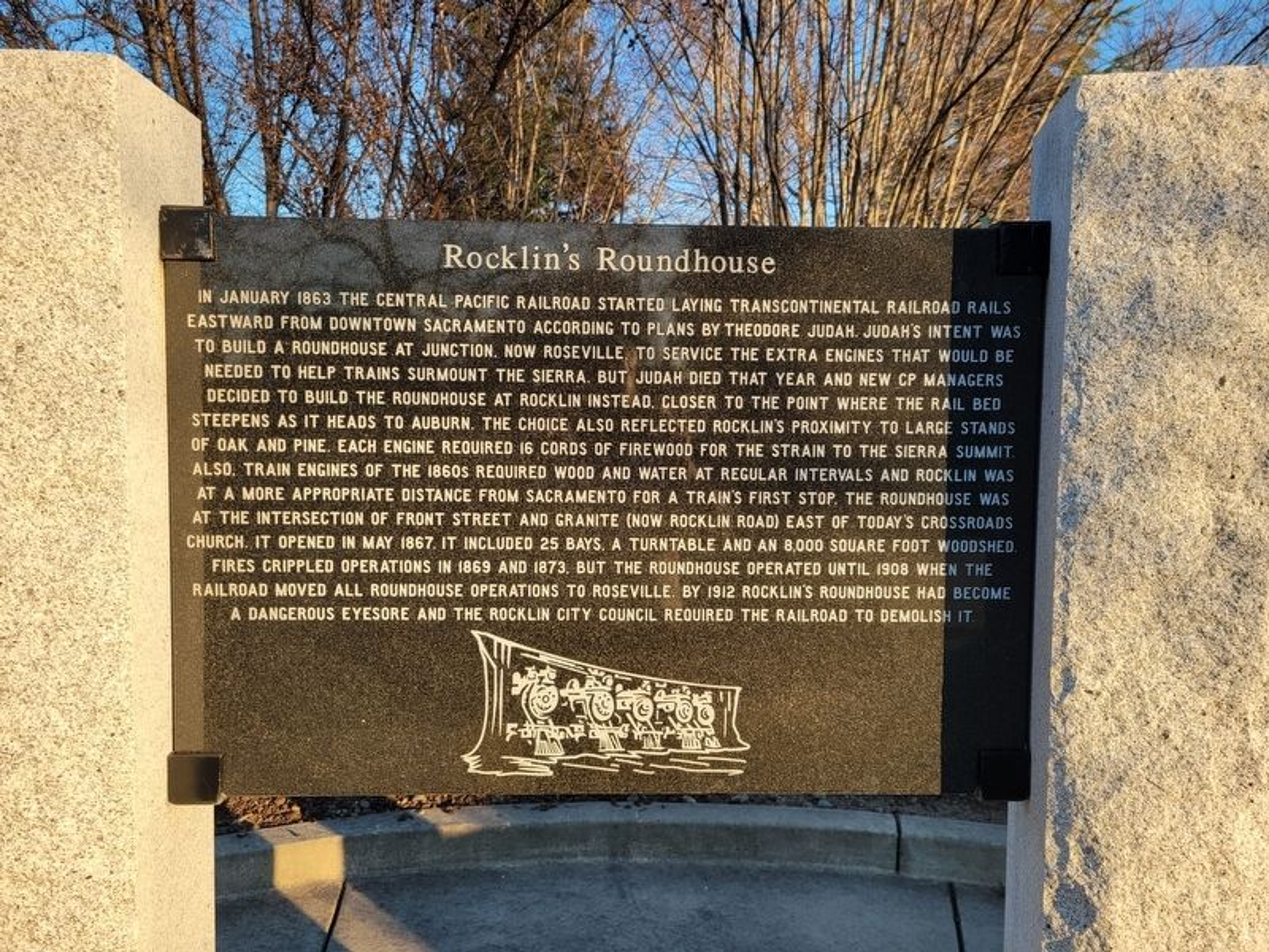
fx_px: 953
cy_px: 476
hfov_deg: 67.3
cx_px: 634
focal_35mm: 26
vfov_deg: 53.1
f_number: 1.8
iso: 40
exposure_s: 1/682
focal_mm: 5.4
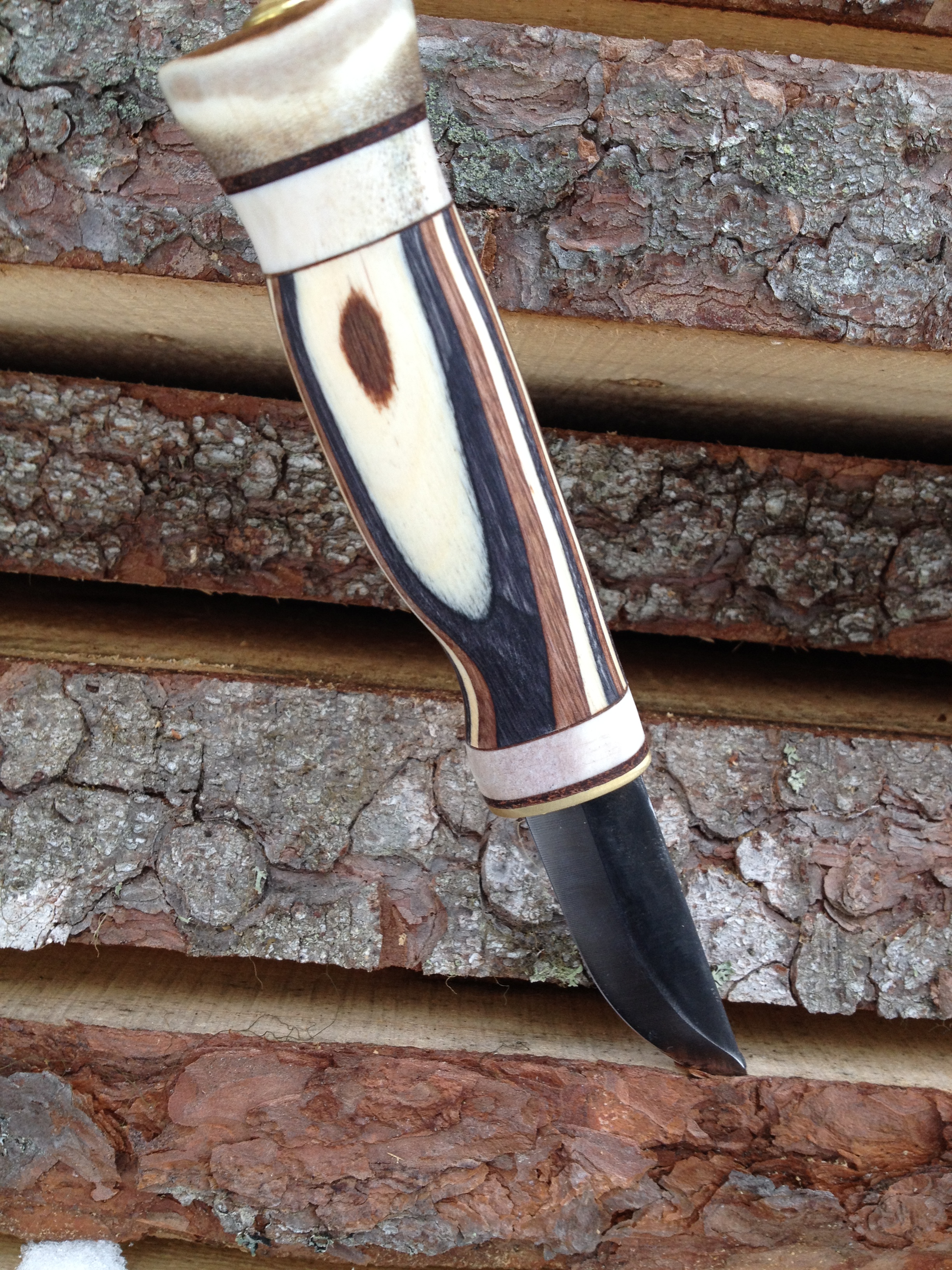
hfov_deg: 40.7
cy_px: 635
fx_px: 1283
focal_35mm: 35
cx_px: 476
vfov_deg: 52.6
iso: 64
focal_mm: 4.28
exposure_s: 1/60
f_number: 2.4
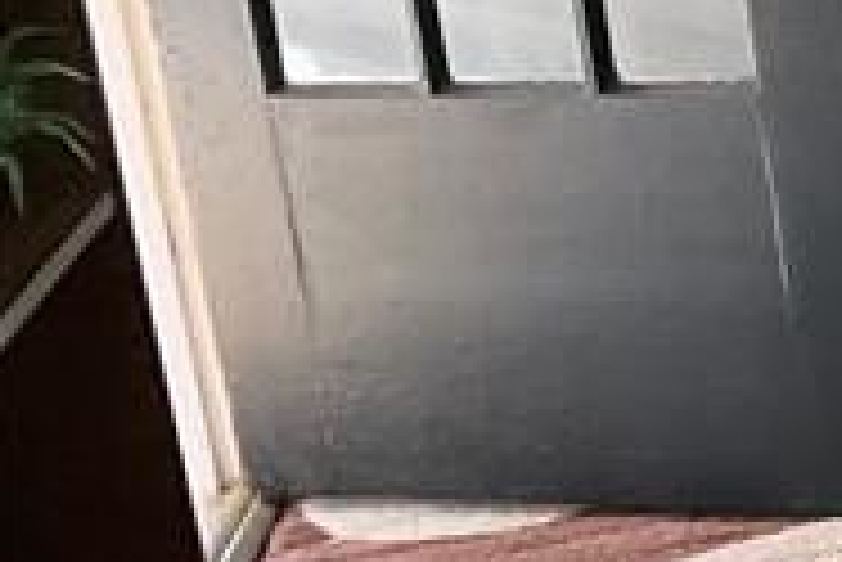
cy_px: -94
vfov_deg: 8.3
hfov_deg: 10.1
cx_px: 2292
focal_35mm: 165
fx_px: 3862
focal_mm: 3
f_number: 1.8
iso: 64
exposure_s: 1/106
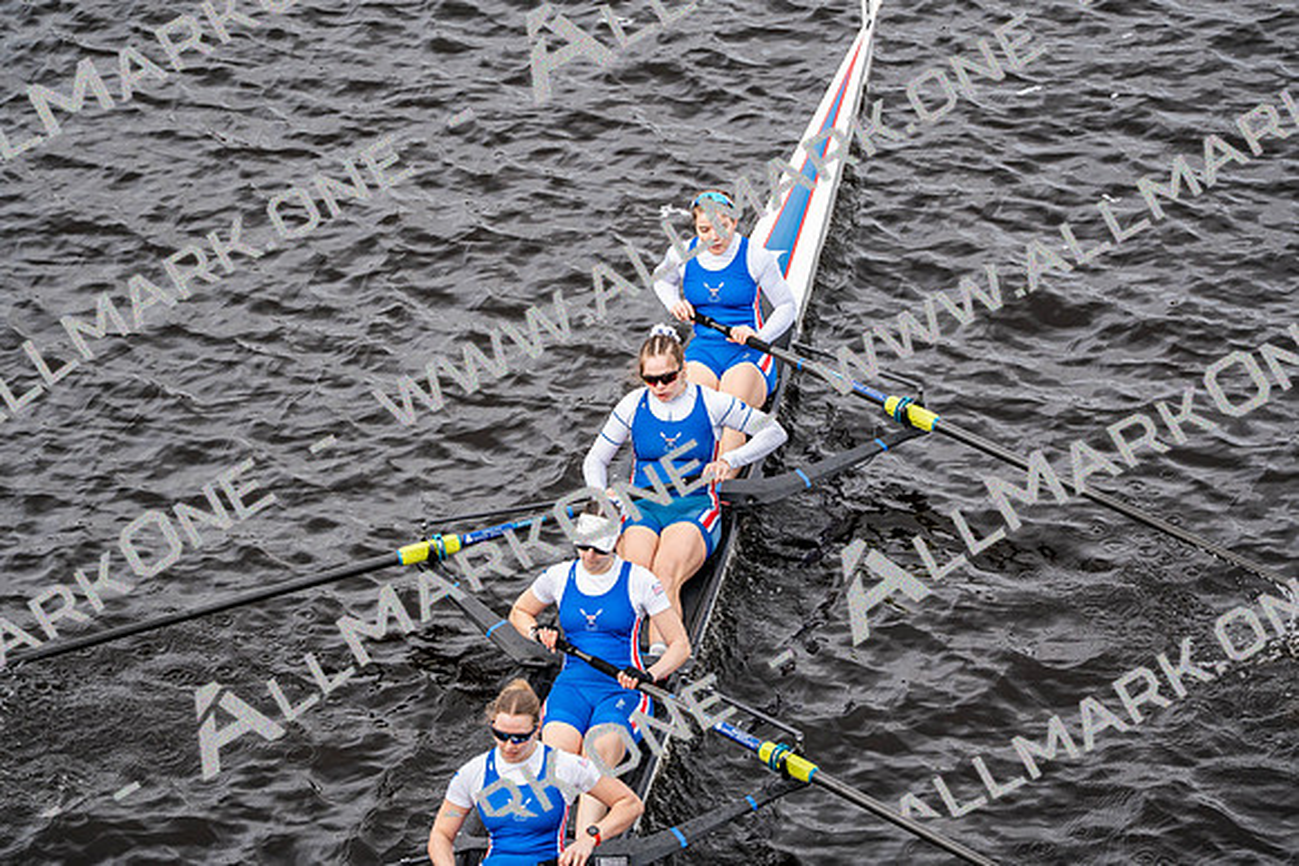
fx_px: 7218
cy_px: 433
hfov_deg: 10.3
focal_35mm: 200
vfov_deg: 6.9
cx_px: 650
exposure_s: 1/2000
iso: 500
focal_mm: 200
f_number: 2.8
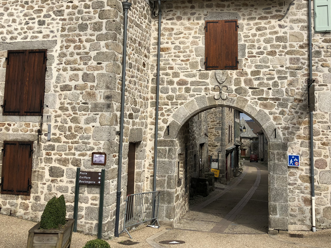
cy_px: 81
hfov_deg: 45.7
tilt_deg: +7.3
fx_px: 392
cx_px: 182
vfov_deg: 34.8
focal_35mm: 41
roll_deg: -0.7
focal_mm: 4
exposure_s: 1/2288
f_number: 1.8
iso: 20
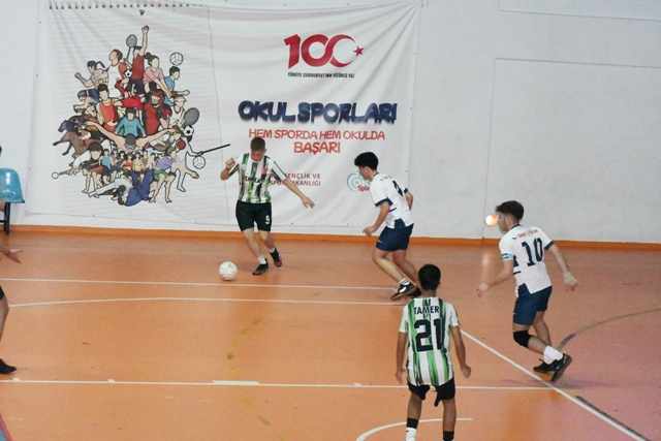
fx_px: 1928
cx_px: 330
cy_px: 220
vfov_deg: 13.0
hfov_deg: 19.5
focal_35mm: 105
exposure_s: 1/250
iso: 25600
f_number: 13
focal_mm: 70
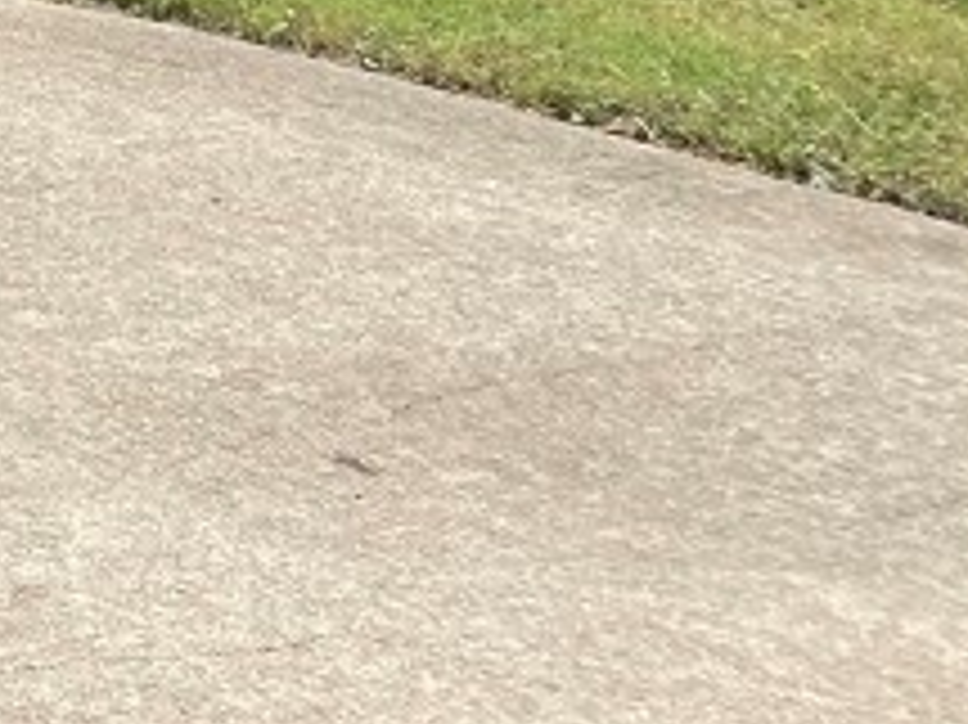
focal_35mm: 124
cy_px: -998
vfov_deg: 10.4
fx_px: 3466
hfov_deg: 12.9
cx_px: -1202
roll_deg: -0.6
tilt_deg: +2.7
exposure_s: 1/2358
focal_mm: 4.25
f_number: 1.8
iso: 32
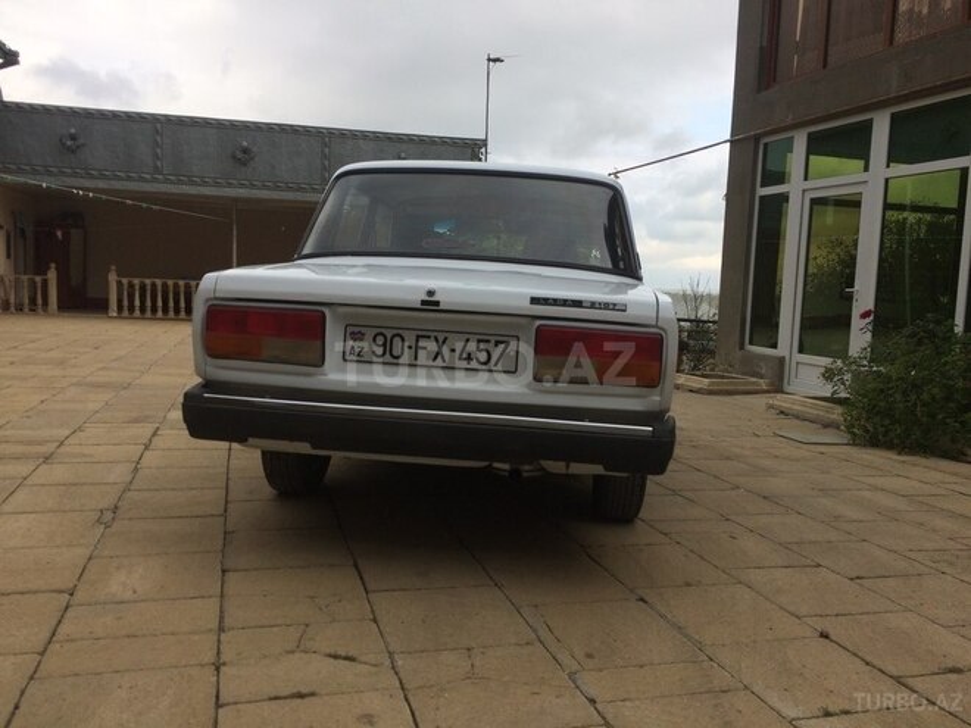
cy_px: 364
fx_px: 813
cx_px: 486
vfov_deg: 48.2
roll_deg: -3.1
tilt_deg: -5.0
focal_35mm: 29
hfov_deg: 61.7
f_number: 2.2
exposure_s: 1/1026
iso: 32
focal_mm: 4.15
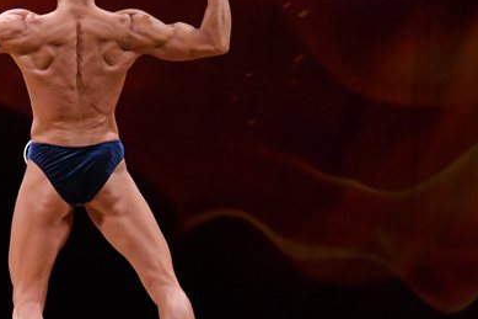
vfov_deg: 2.9
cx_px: 51
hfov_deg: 4.3
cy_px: 175
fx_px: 6344
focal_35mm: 478
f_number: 5.6
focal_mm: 160
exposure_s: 1/400
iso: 4000
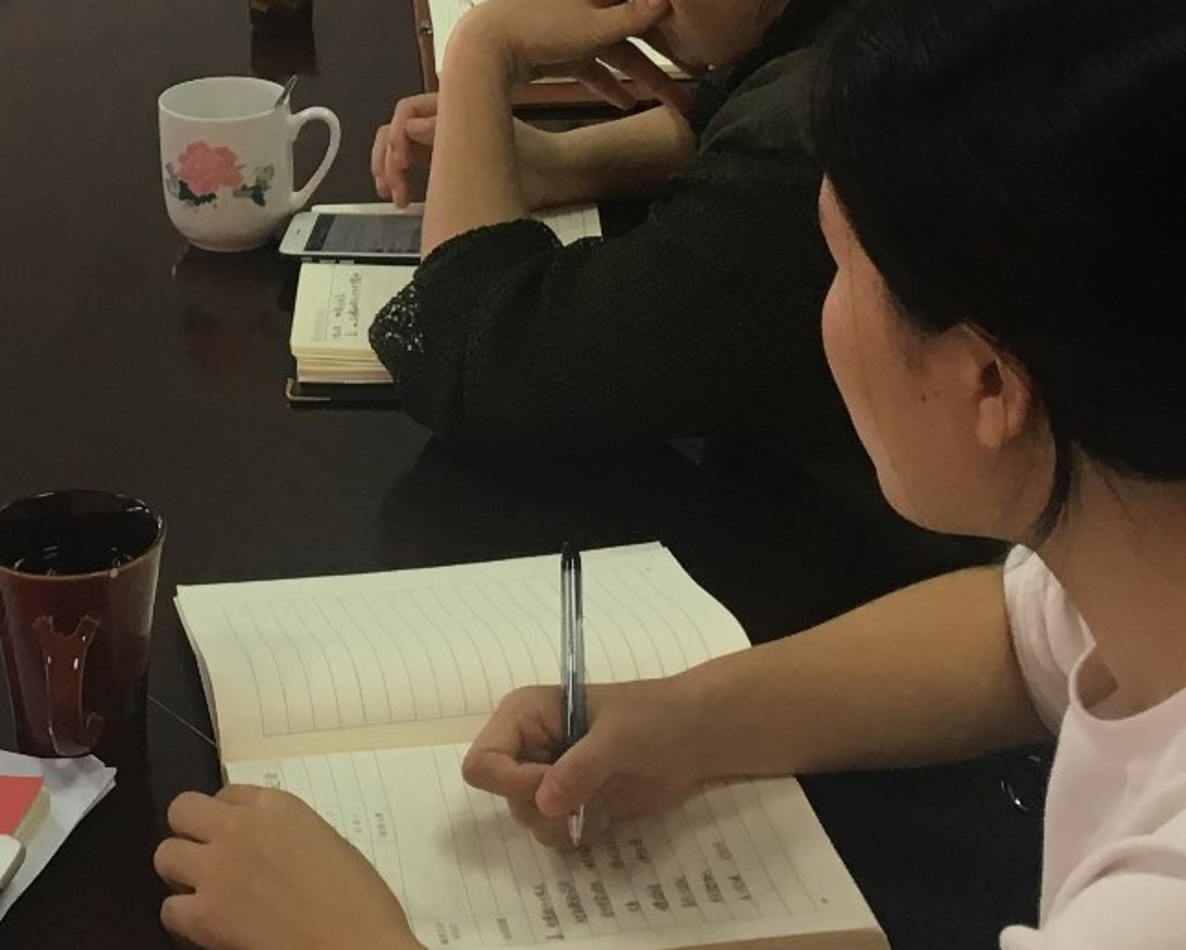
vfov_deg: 16.7
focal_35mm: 88
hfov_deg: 21.3
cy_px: -225
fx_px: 3090
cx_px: 162
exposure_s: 1/33
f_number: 2.2
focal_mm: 4.15
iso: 80
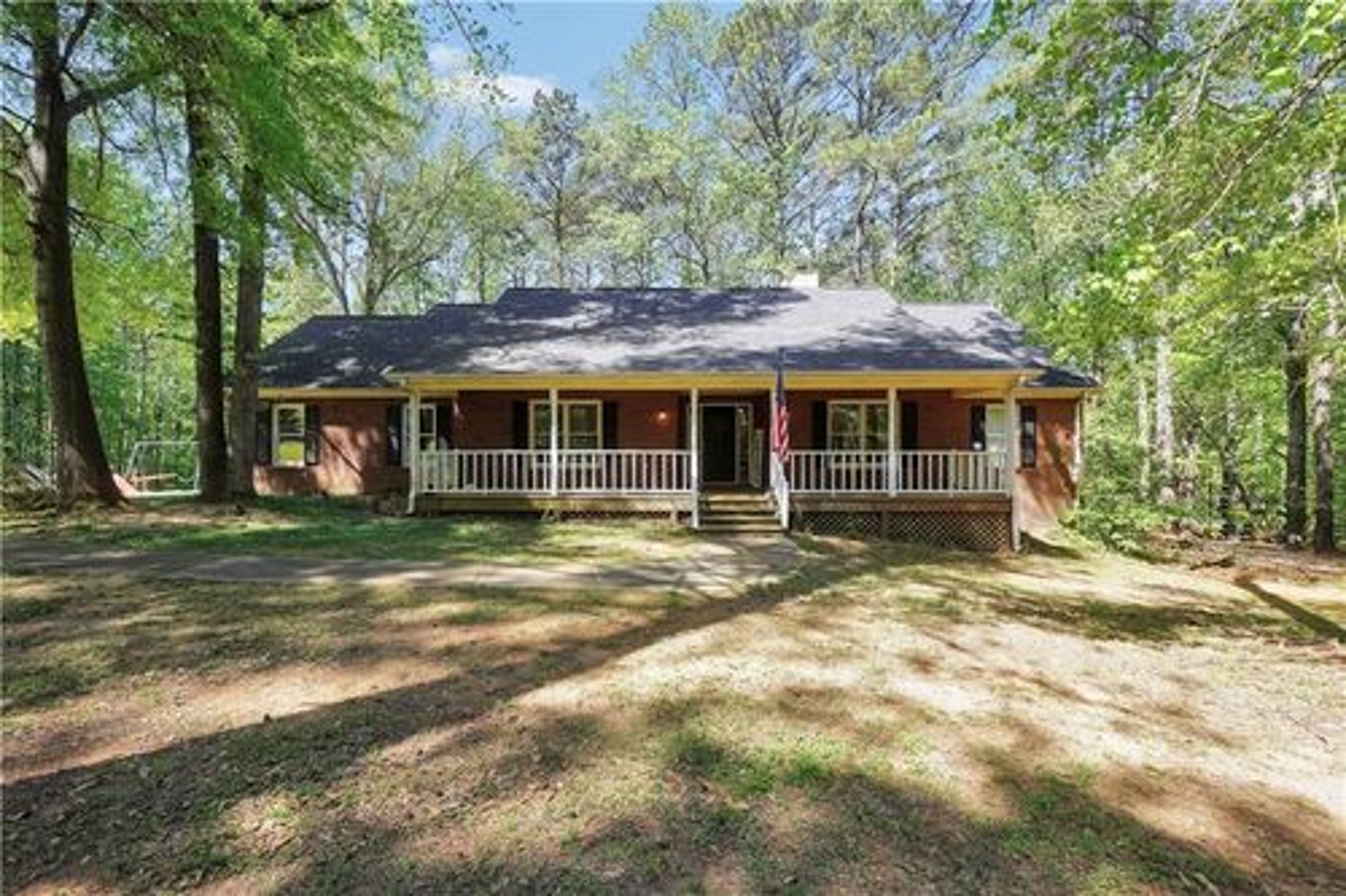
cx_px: 673
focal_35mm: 15
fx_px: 561
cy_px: 448
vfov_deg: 77.3
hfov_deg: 100.4
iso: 100
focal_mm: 10
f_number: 5.6
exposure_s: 1/80
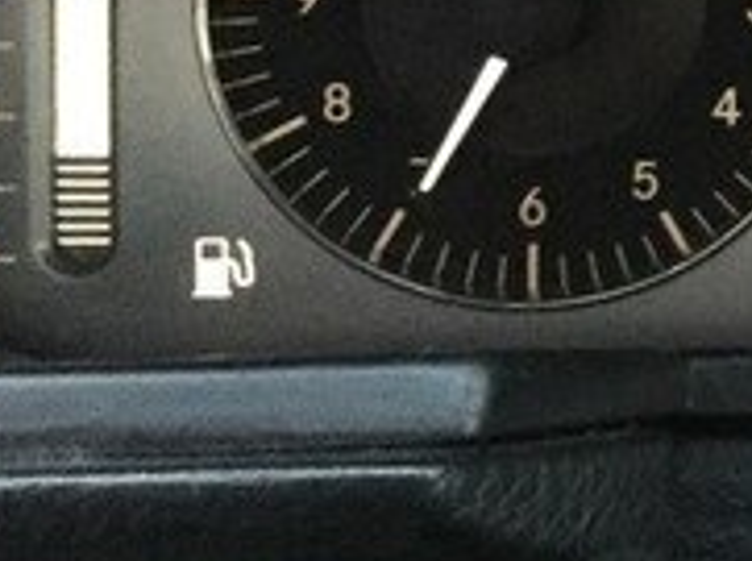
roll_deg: -3.3
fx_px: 2298
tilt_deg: -16.4
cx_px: 1313
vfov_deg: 13.8
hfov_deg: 16.0
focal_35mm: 106
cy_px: 39
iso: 800
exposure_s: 1/17
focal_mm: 4.15
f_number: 2.2
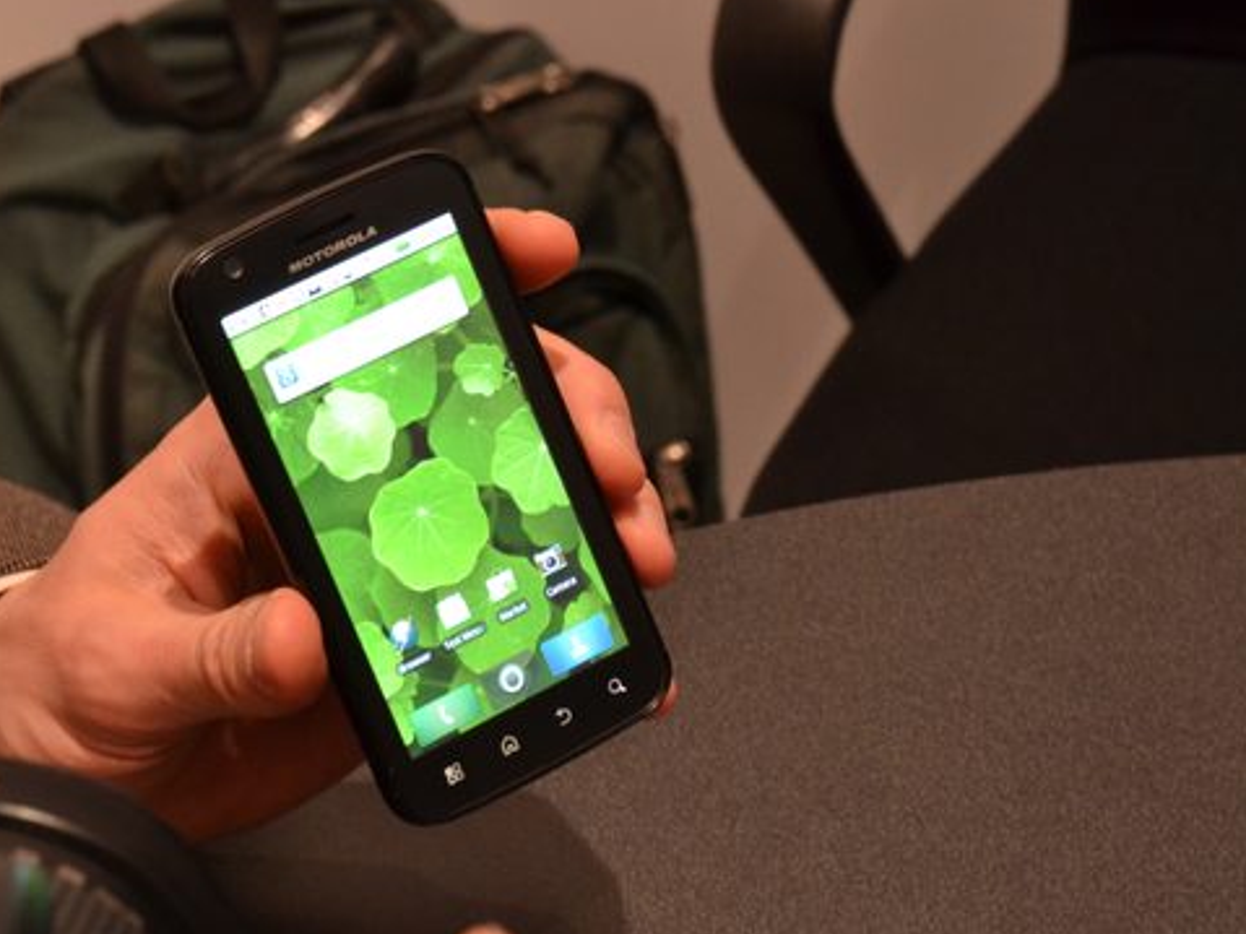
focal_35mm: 108
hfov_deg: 18.2
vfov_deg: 13.7
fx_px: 3874
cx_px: 458
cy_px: 540
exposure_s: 1/10
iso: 1600
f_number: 11
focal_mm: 55
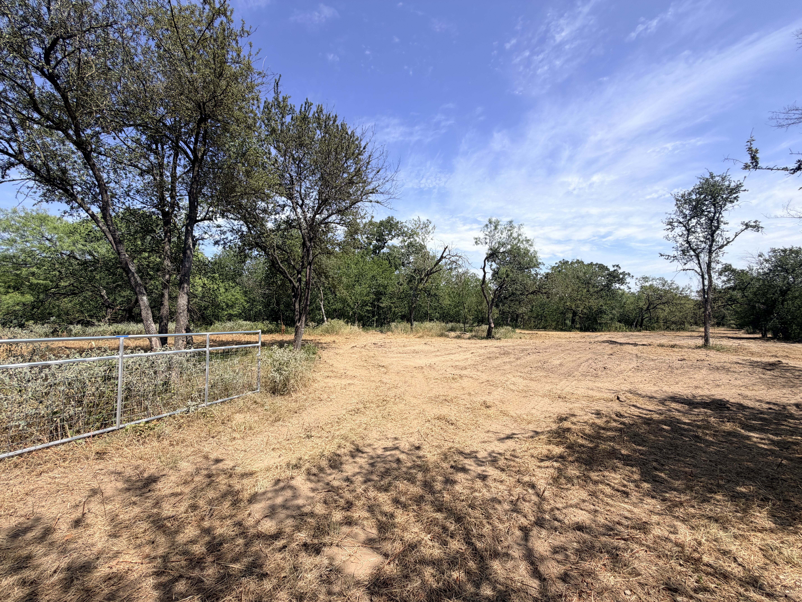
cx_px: 401
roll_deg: -1.2
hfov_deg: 102.1
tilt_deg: +3.5
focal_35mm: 14
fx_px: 324
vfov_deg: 85.7
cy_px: 301
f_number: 2.2
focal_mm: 2.22
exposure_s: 1/770
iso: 20
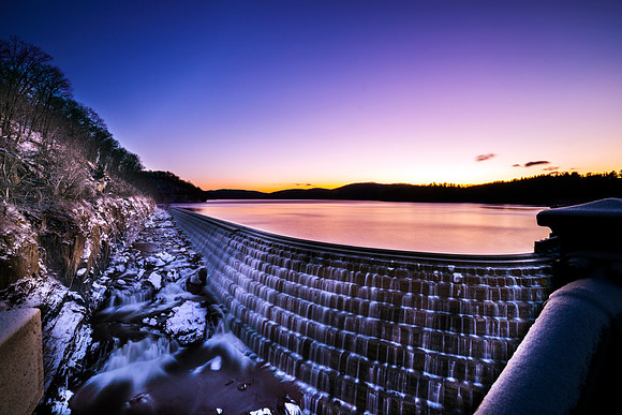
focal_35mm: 14
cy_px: 208
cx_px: 311
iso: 50
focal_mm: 14
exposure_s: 25
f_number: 22
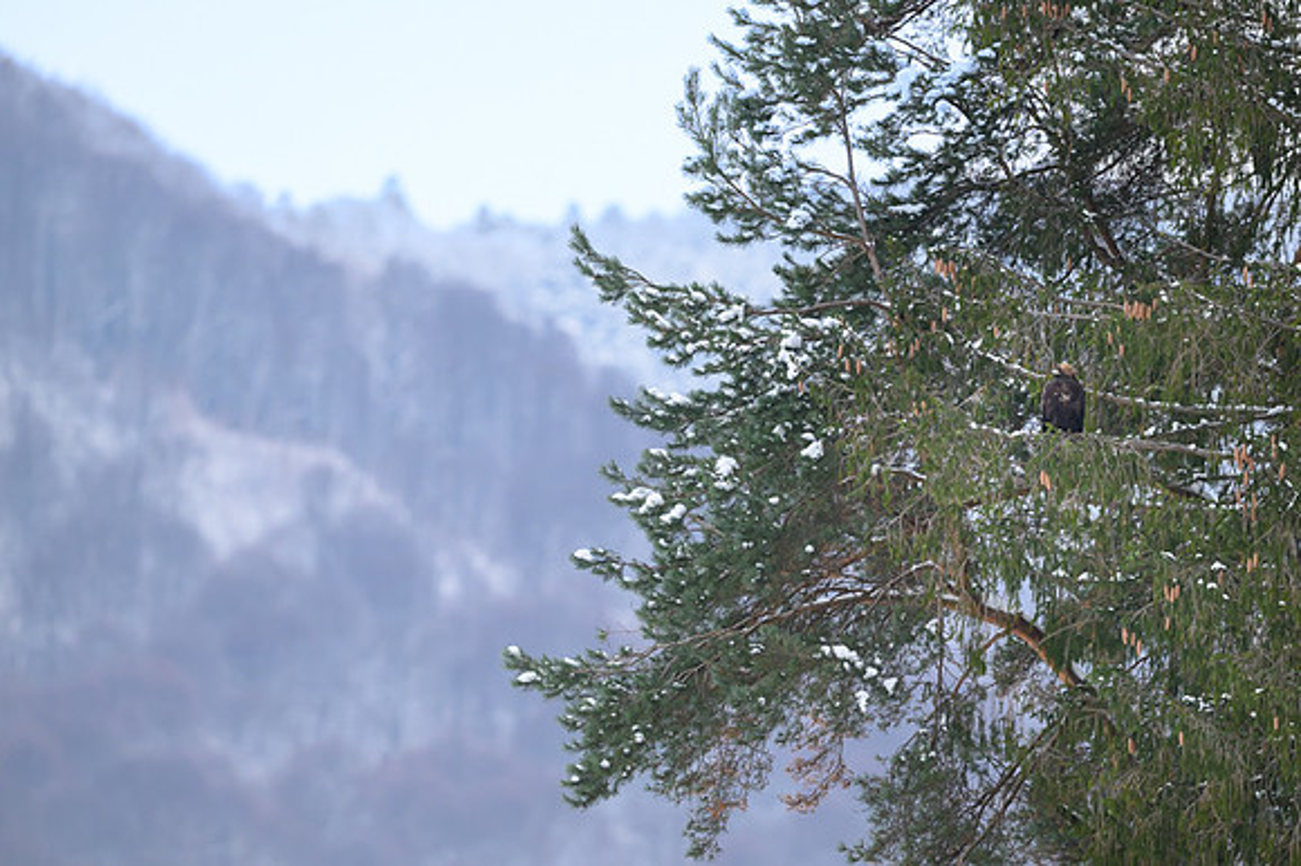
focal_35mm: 455
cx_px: 740
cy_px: 493
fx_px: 16434
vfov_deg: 3.0
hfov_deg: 4.5
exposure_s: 1/1250
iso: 1250
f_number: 3.5
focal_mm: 400
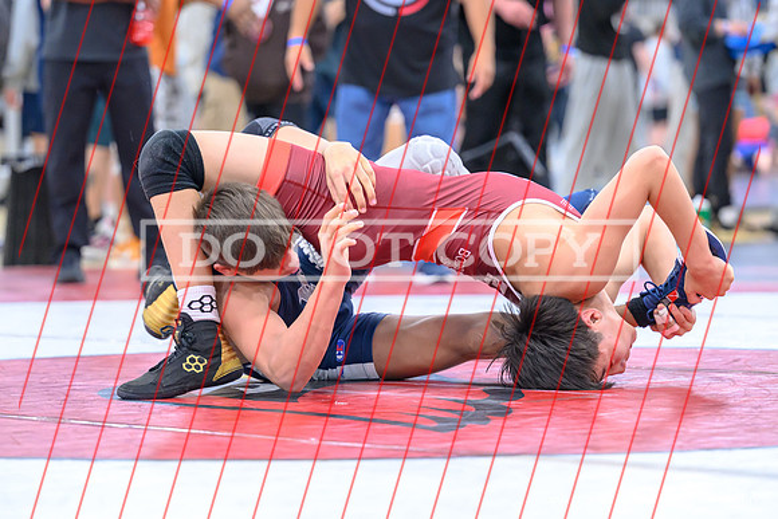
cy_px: 260
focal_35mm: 176
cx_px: 347
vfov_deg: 7.8
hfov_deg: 11.7
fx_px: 3795
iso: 3200
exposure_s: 1/640
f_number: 2.8
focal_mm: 130
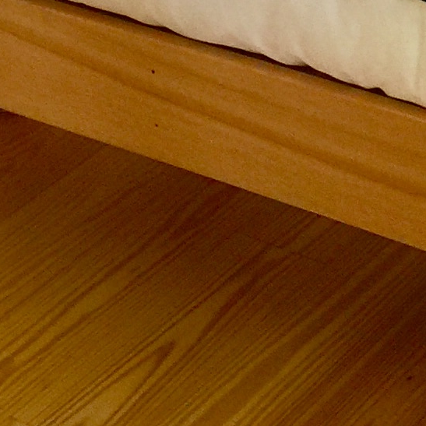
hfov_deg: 11.2
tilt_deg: -11.2
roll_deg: +4.6
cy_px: -586
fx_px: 2130
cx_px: 522
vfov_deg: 10.0
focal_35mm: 153
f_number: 2.2
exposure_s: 1/30
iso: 32
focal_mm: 4.15
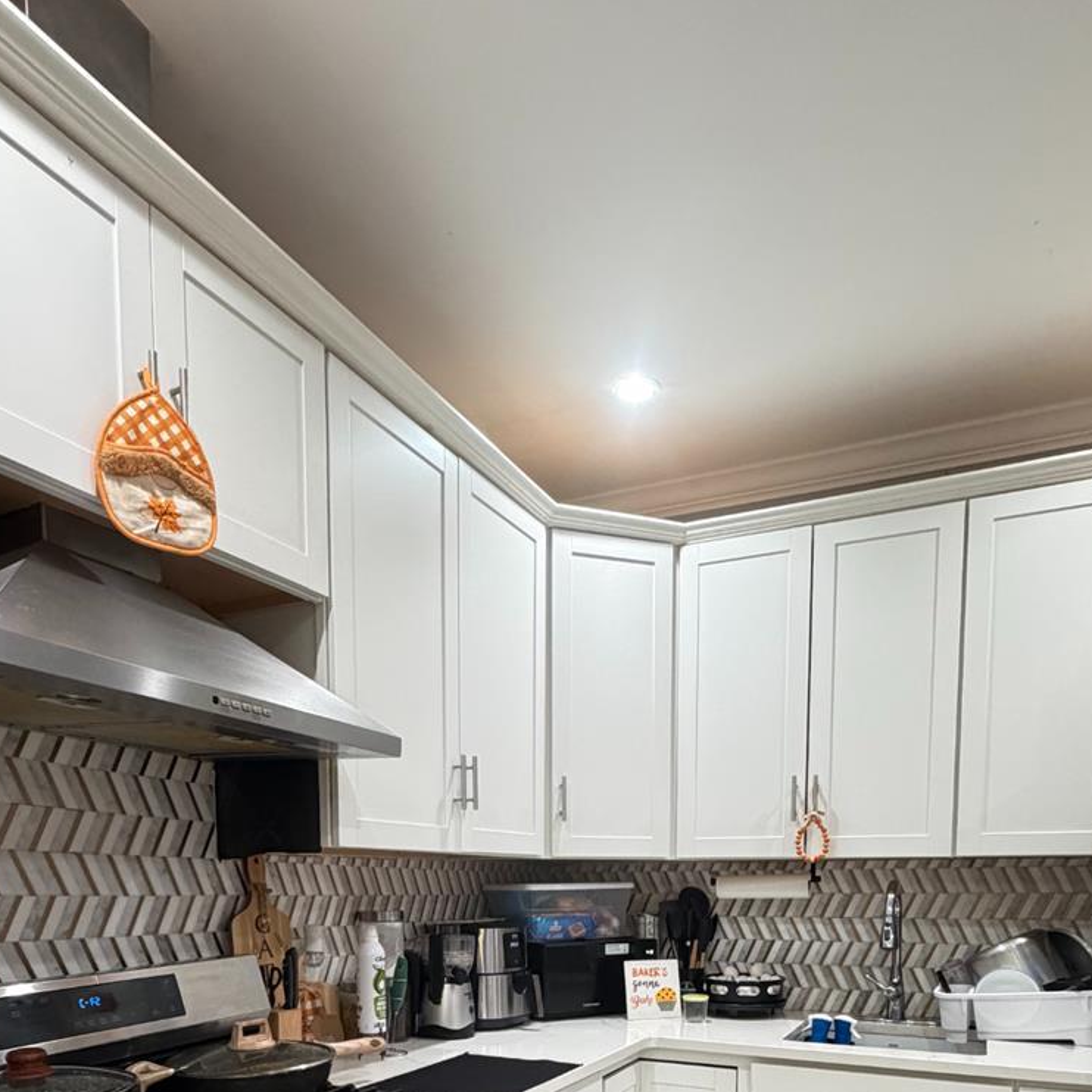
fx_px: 892
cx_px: 553
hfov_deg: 62.9
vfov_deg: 55.6
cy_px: 957
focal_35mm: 25
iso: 400
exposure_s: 1/60
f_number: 2.2
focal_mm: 2.22
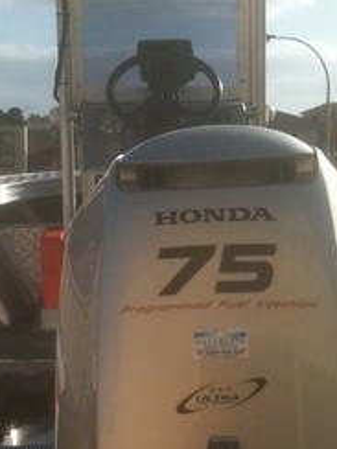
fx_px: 1116
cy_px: 361
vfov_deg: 22.4
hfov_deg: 17.1
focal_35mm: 86
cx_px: 105
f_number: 2.8
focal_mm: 3.85
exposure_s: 1/1735
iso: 64
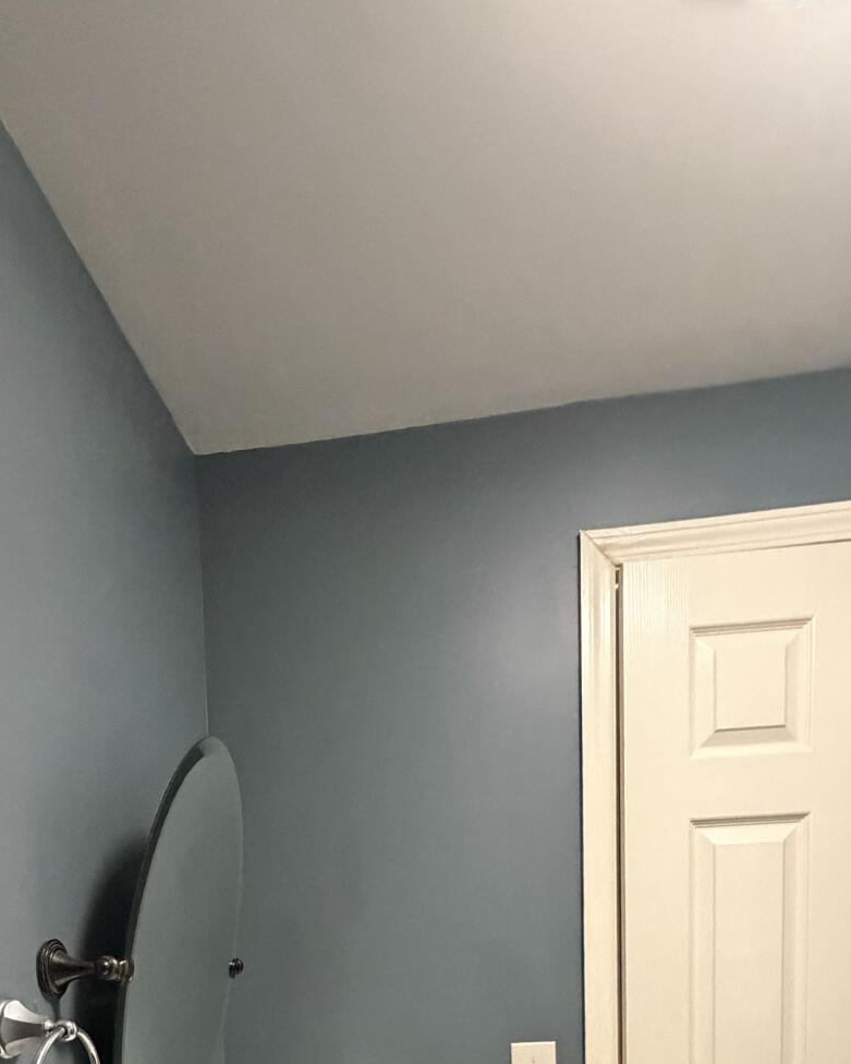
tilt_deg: -6.7
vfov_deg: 50.4
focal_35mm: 28
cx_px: 330
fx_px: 881
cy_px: 1062
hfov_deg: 51.1
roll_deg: +3.2
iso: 1000
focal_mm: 2.22
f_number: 2.2
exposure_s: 1/60
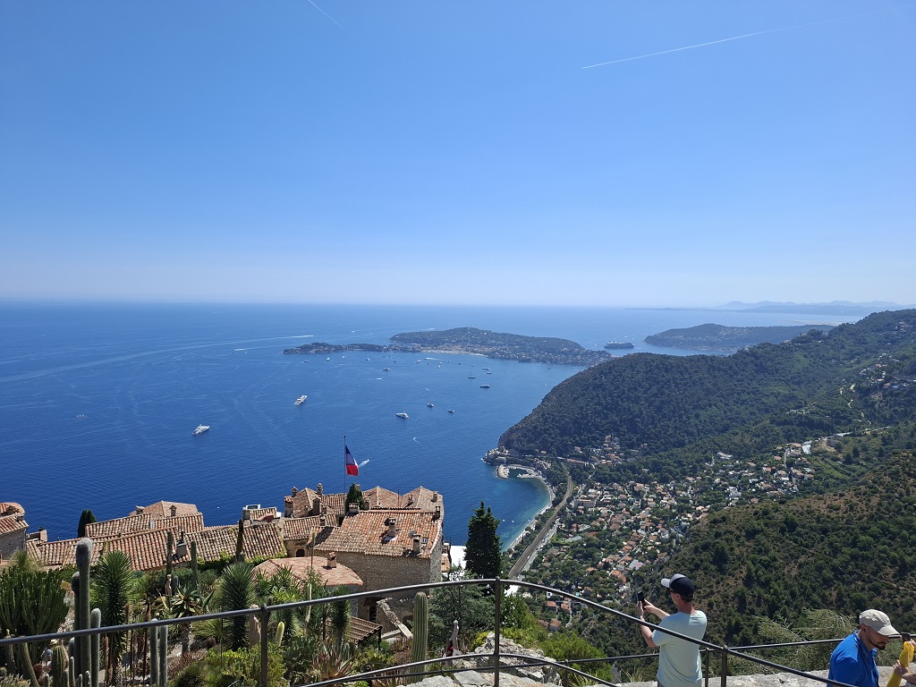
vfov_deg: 58.9
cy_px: 344
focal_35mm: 23
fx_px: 609
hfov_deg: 73.9
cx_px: 458
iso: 50
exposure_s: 1/2079
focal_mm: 5.54
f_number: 1.8
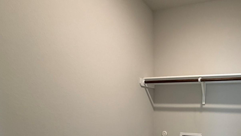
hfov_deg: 67.1
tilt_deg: -9.7
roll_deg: +0.1
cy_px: 135
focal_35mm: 26
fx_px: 166
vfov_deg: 39.3
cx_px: 182
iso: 200
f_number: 2.2
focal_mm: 2.22
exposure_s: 1/60
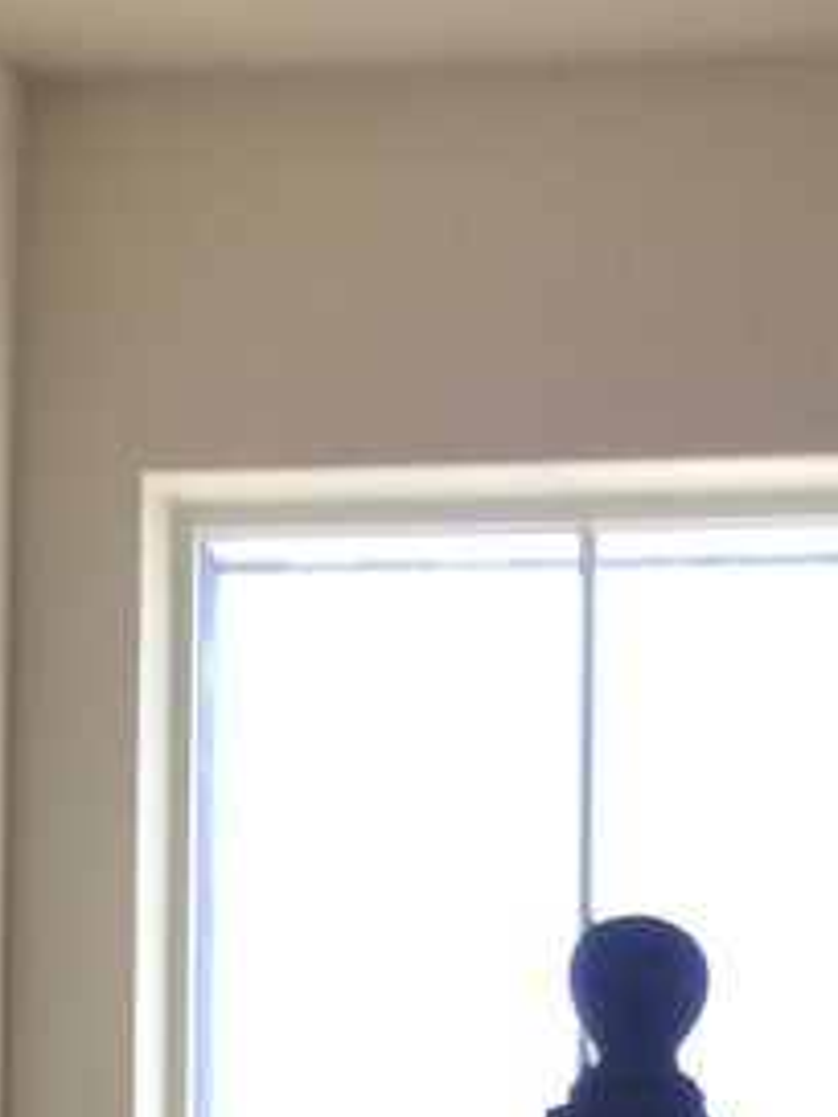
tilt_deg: +3.6
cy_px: 2020
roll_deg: -0.1
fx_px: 3518
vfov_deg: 15.5
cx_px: 1167
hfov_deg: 13.0
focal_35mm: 109
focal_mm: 4.15
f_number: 2.2
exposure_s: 1/60
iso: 32
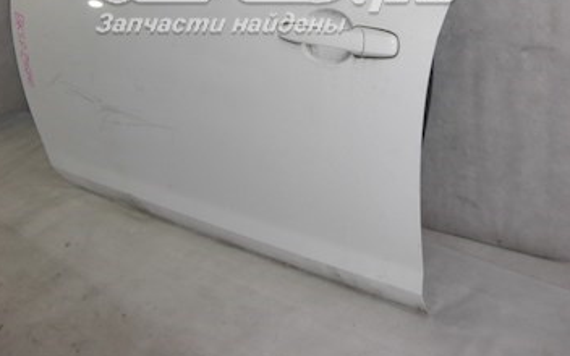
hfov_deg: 36.9
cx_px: 282
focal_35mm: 55
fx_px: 854
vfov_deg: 22.4
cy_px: -23
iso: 100
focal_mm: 7.9
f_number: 2.8
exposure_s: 1/60
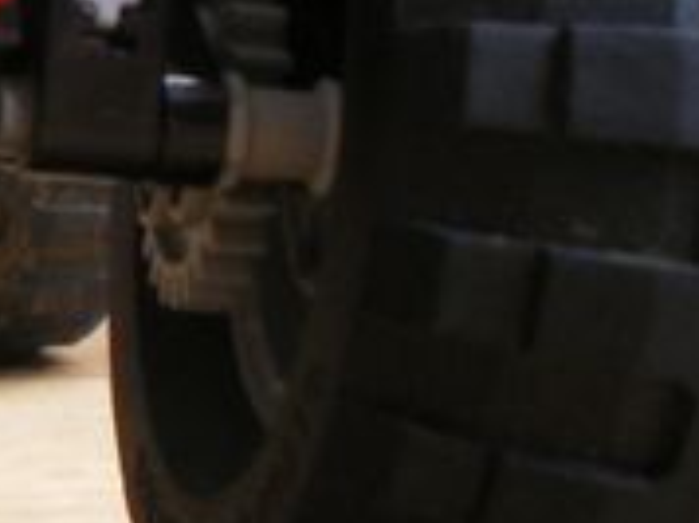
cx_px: -534
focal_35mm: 137
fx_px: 2763
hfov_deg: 13.1
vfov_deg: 10.7
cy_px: 59
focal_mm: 6.3
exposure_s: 1/30
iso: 200
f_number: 3.1
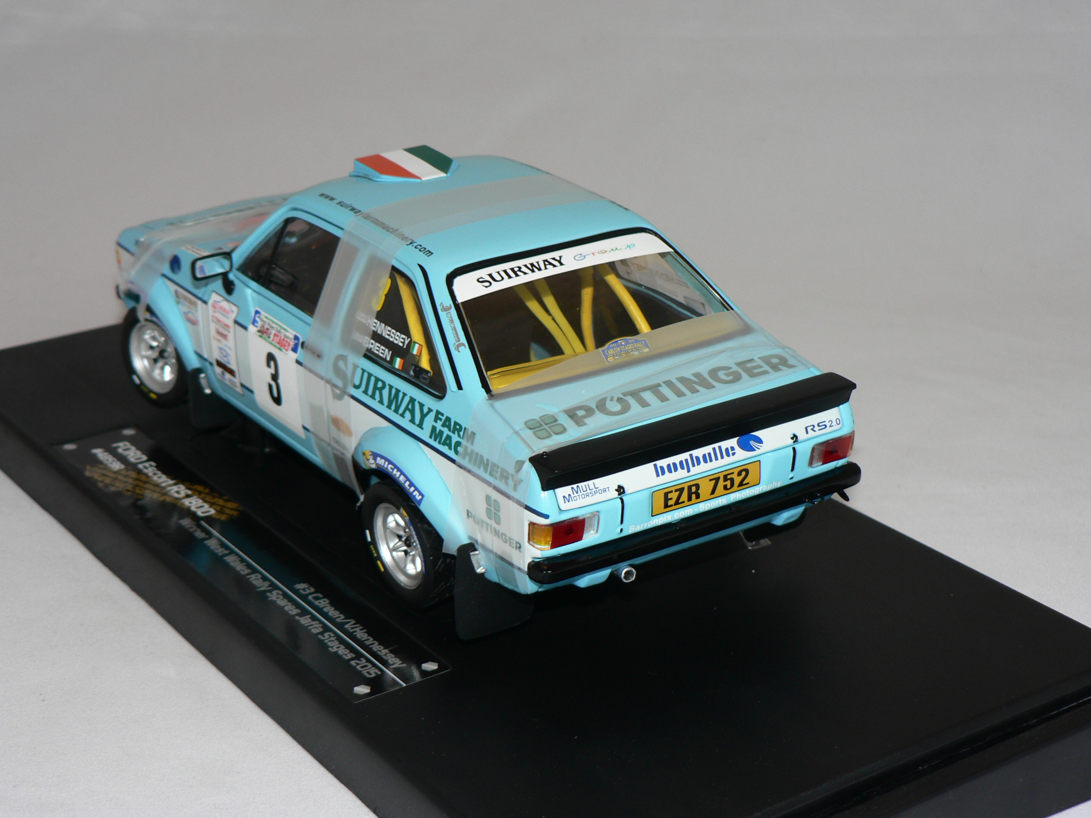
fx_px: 2080
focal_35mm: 66
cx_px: 546
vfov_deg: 22.3
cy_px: 409
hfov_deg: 29.4
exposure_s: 1/60
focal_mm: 11
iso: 80
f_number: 3.2
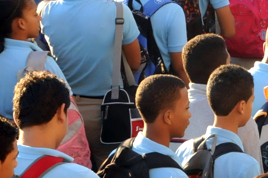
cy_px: -75
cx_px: 414
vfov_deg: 3.1
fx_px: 3308
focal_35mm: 445
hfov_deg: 4.6
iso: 800
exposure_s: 1/200
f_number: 10
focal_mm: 70
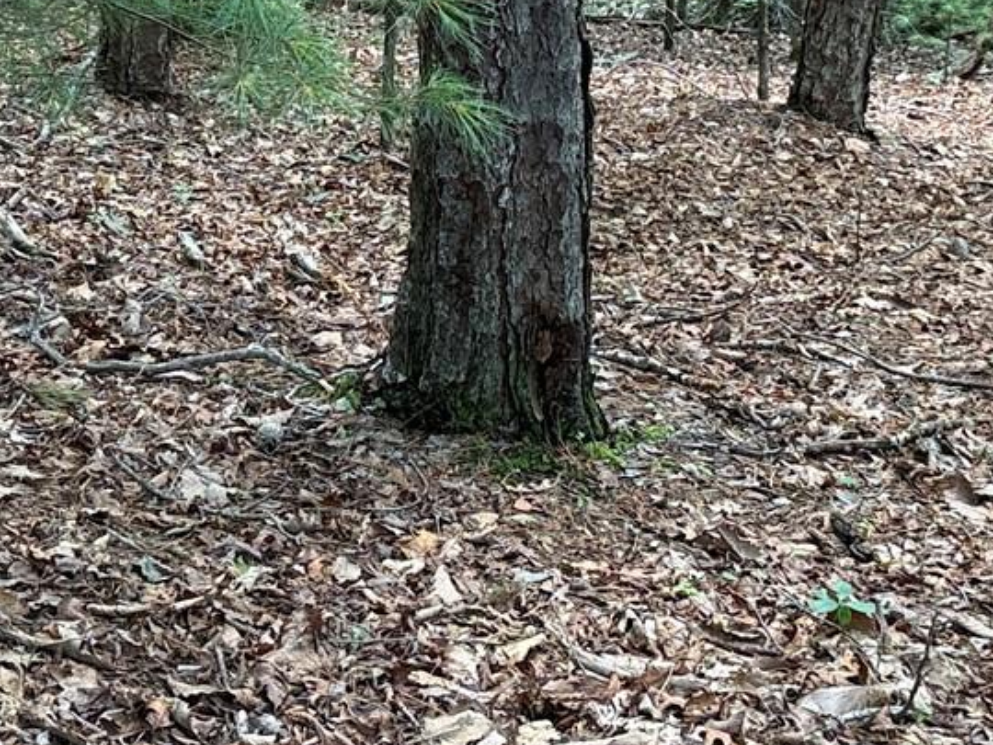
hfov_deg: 21.4
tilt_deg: -18.0
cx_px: 322
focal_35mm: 91
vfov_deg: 16.0
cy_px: 66
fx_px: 2610
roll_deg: +1.0
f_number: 1.78
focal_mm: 6.76
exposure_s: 1/113
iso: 200
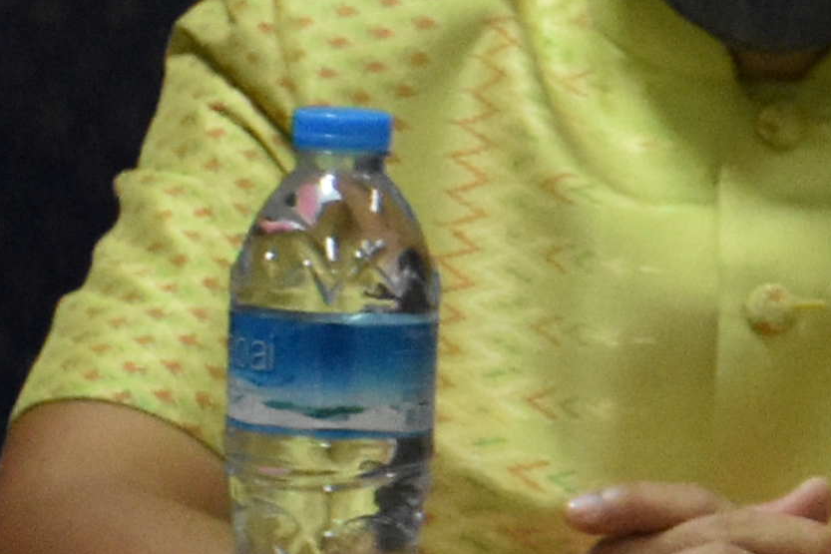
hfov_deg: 3.3
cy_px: 836
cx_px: 2973
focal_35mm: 605
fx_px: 13962
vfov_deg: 2.3
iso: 3200
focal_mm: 56
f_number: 4.8
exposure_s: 1/250
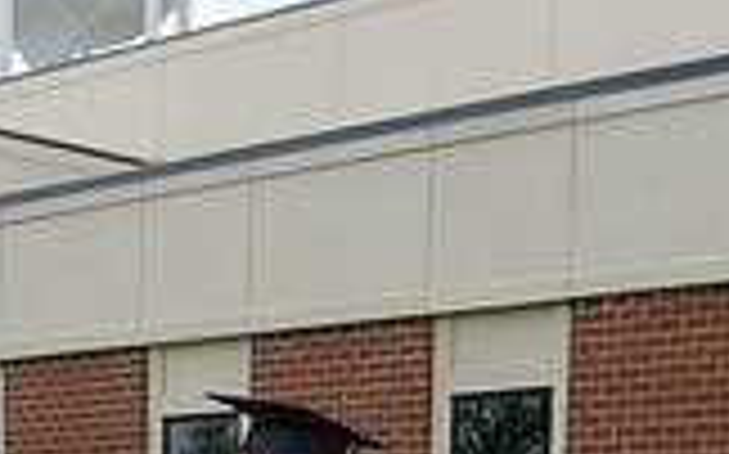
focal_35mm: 98
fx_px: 1946
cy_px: 933
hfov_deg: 20.9
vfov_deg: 11.8
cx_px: 104
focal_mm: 16
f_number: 14
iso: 400
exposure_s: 1/250
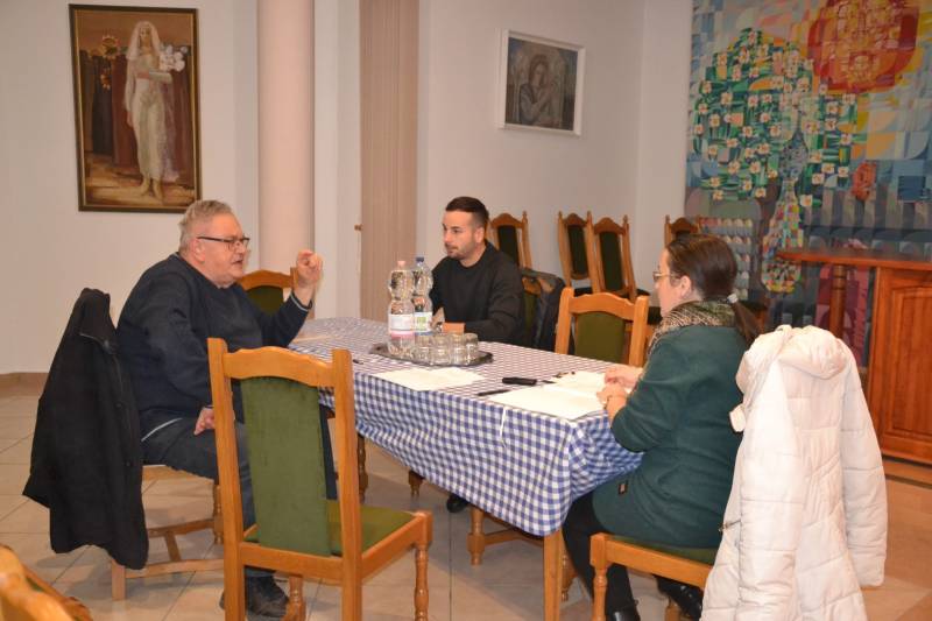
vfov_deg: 36.9
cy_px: 310
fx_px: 932
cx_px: 466
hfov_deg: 53.1
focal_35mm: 36
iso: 3200
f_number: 3.8
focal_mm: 24
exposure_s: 1/60
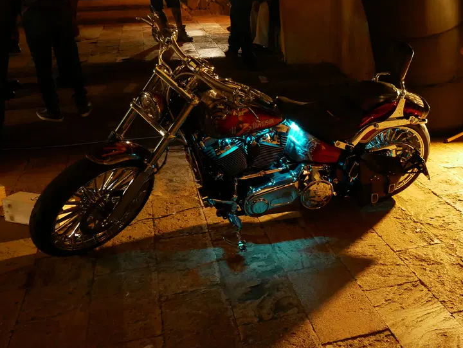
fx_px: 535
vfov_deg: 36.0
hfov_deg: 45.0
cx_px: 355
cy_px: 172
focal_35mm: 40
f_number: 4.5
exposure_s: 1/15
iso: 1600
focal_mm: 12
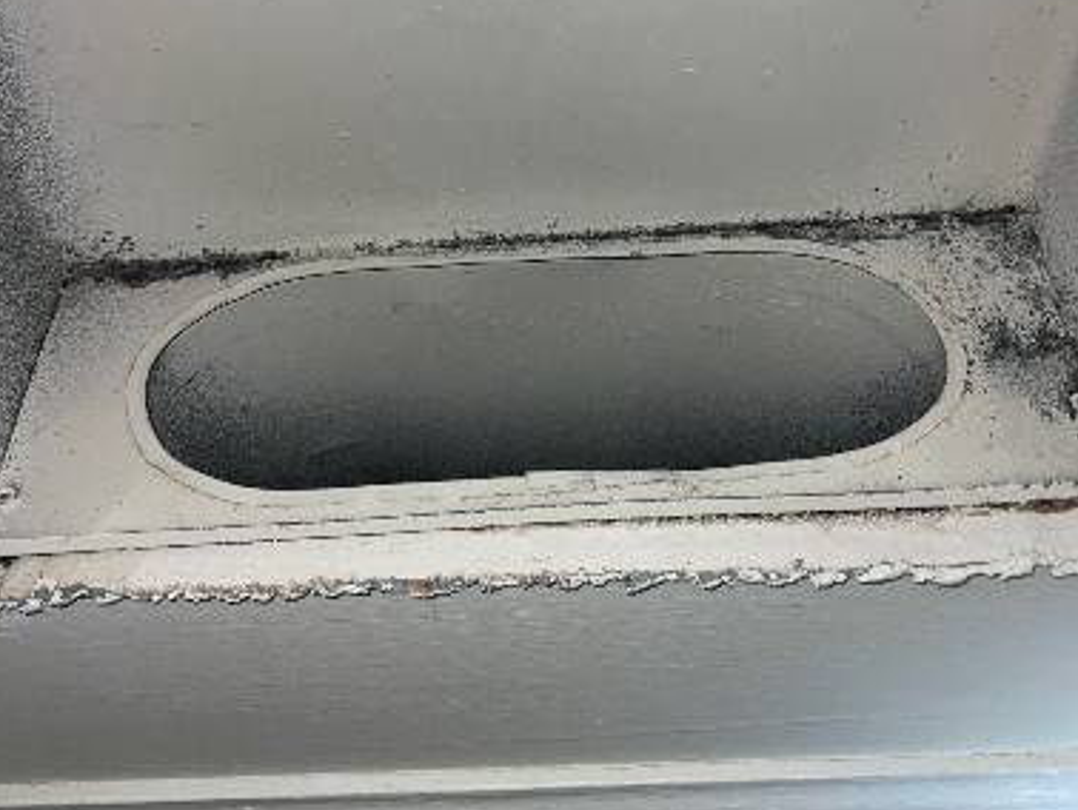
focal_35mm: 38
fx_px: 1184
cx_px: 535
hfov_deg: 48.9
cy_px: 327
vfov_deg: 37.6
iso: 20
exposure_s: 1/3546
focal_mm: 4
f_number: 1.8
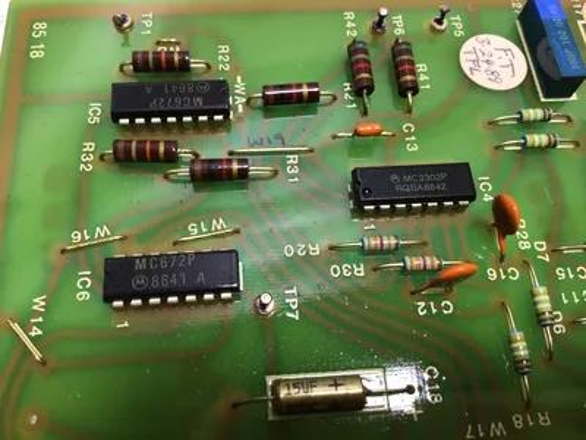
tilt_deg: -66.3
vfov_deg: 45.4
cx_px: 293
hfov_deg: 58.4
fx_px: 525
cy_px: 220
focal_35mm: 31
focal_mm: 3.3
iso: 25
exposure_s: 1/60
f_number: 2.4
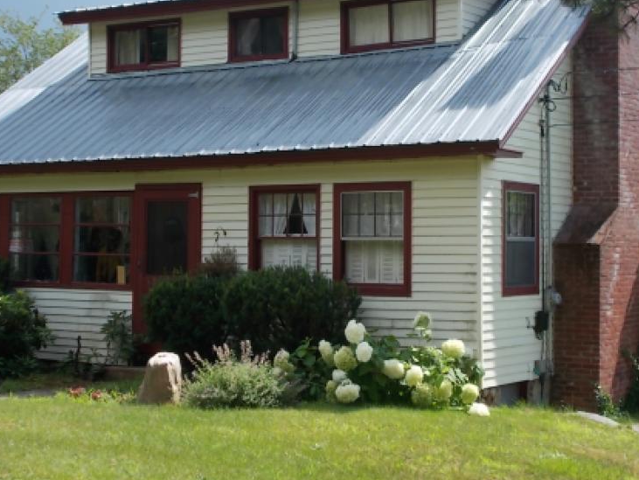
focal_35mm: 70
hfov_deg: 27.8
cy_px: 194
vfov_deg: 21.0
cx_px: 316
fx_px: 1293
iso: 80
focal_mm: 9
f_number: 4.5
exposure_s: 1/320
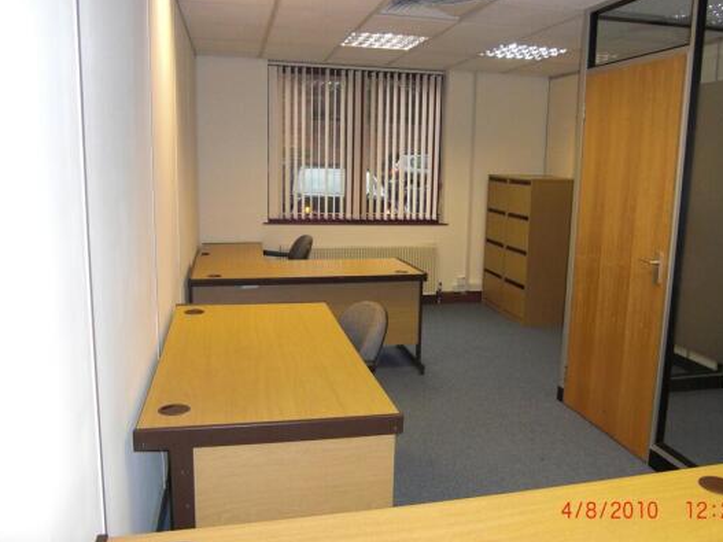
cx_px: 393
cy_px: 271
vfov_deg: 45.4
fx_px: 647
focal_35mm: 31
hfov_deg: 58.3
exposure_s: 1/60
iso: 200
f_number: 2.6
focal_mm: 4.9
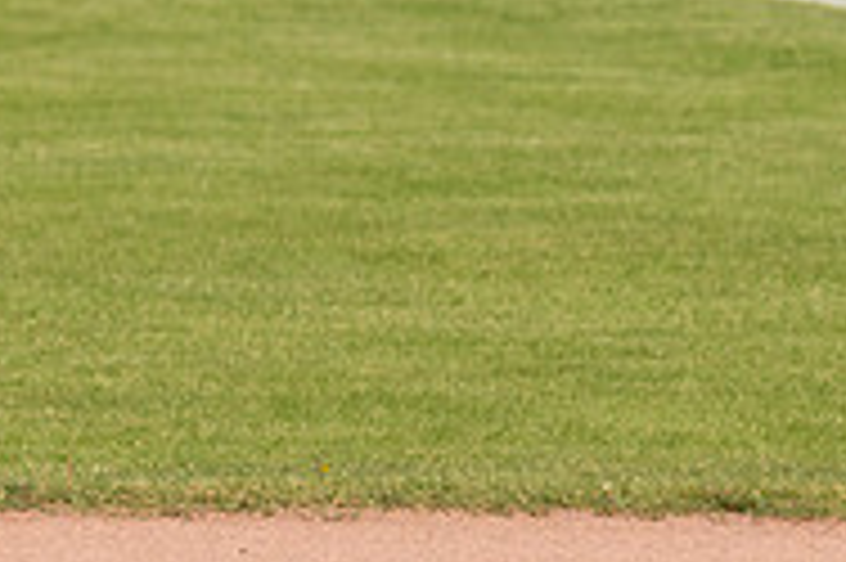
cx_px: -310
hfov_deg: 2.3
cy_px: 279
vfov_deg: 1.5
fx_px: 21131
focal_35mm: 900
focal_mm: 195
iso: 320
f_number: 5.6
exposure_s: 1/1600
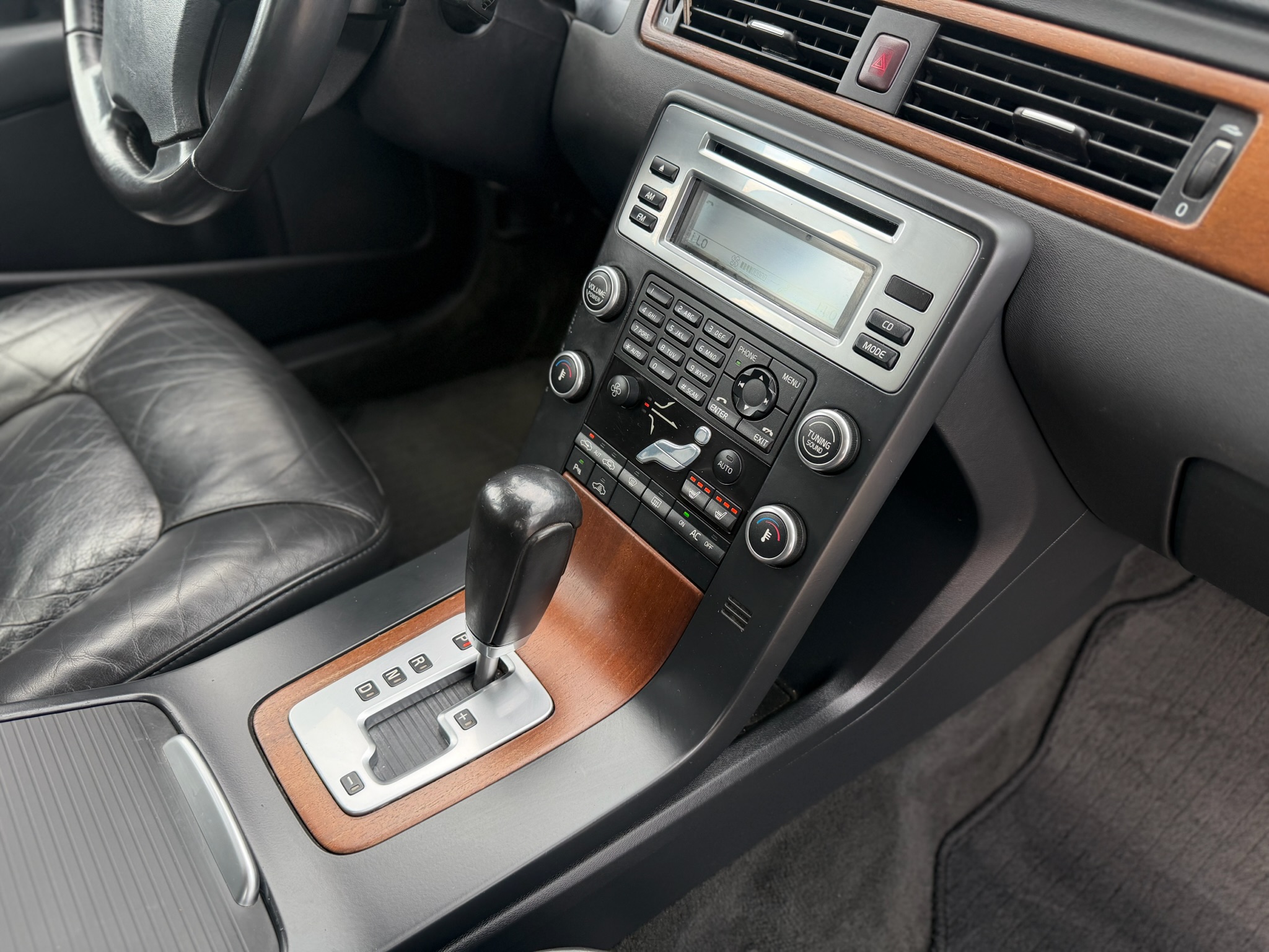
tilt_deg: -40.6
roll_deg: -3.1
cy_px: 476
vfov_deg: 56.8
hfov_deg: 71.6
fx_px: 880
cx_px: 634
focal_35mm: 24
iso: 125
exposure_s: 1/199
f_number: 1.78
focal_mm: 6.76
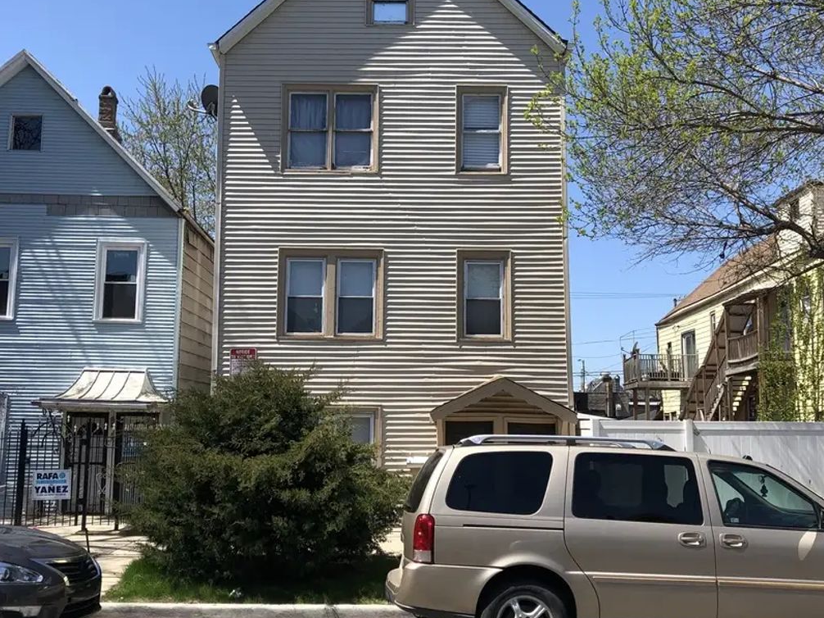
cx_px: 419
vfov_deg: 37.7
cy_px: 315
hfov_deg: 49.0
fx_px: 904
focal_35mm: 38
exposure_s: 1/1499
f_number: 1.8
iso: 20
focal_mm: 3.99
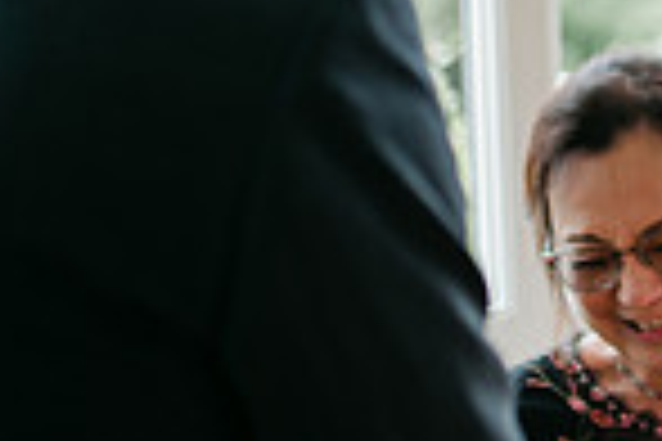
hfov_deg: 12.9
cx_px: 1172
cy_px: -113
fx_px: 2666
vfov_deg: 9.3
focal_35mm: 145
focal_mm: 35
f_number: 1.4
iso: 100
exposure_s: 1/1600
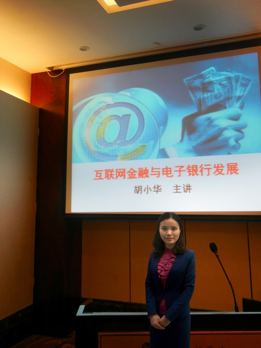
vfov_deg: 60.0
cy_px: 174
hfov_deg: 46.8
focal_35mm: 30
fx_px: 302
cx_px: 130
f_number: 3.5
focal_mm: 5.4
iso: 160
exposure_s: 1/40.1
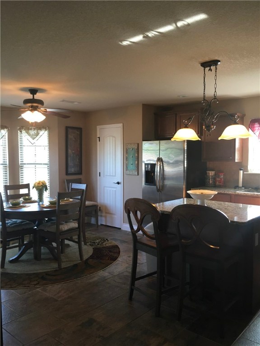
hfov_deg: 48.2
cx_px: 130
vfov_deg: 61.7
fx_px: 290
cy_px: 173
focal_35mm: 29
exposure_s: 1/30
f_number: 2.2
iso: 80
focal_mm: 4.15
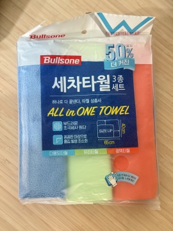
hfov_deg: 30.3
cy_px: 116
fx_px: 320
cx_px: 86
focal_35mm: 48
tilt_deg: -82.8
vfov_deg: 39.7
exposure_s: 1/40
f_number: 1.78
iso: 250
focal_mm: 6.76
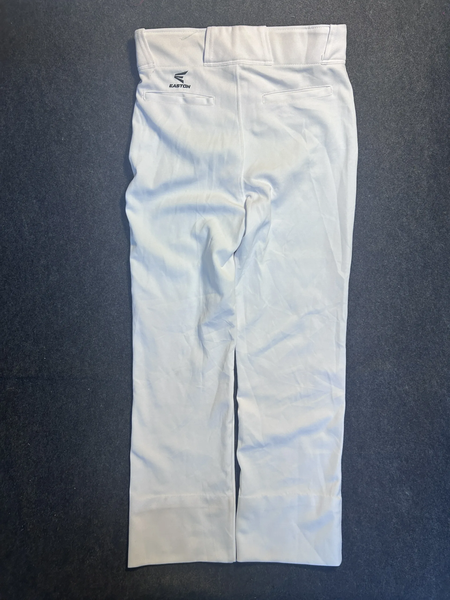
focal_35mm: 26
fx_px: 451
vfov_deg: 67.3
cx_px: 225
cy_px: 300
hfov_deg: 53.1
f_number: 1.5
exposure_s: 1/100
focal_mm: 5.7
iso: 125
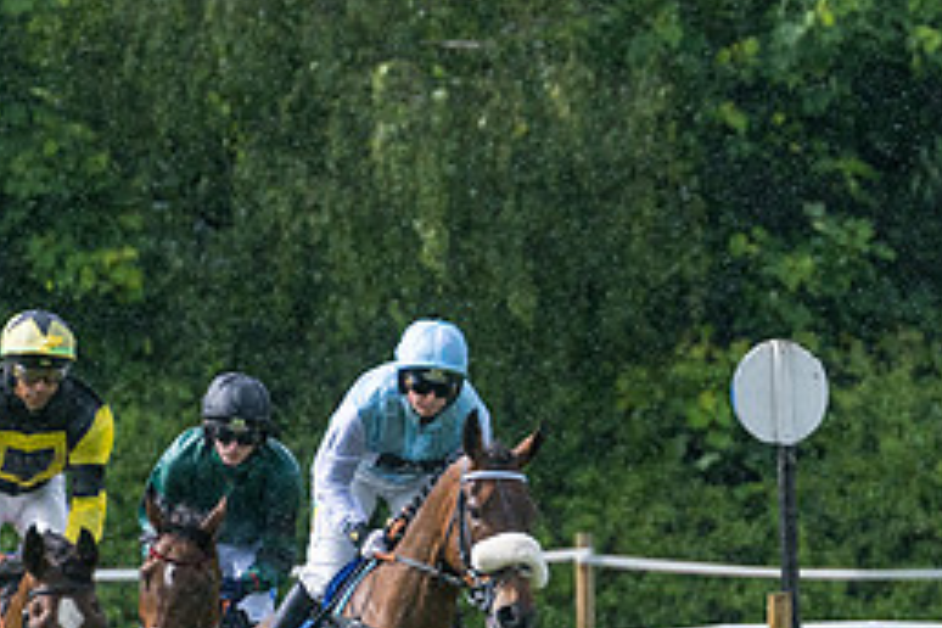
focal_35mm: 1049
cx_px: 885
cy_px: 572
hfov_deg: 2.0
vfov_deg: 1.3
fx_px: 27447
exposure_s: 1/3200
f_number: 4
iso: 400
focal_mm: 270
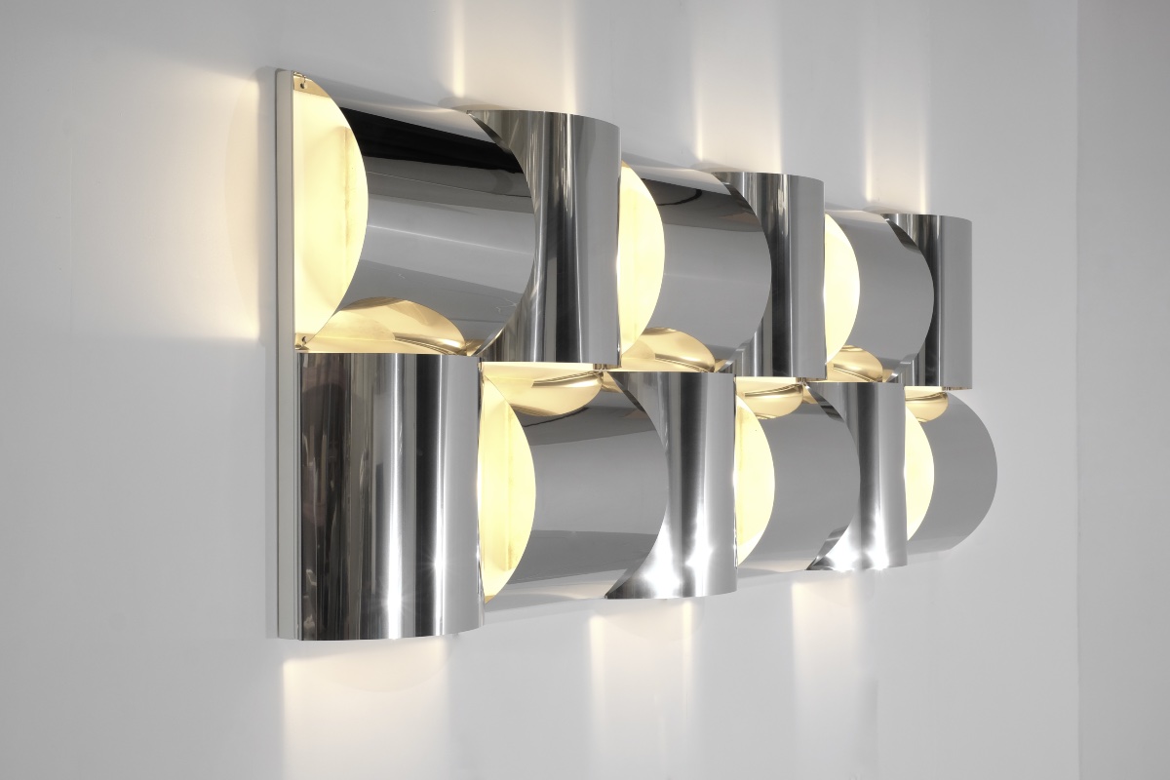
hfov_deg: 37.5
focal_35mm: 53
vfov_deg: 25.5
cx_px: 585
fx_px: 1722
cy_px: 390
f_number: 11
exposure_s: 1/10
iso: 400
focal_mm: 35
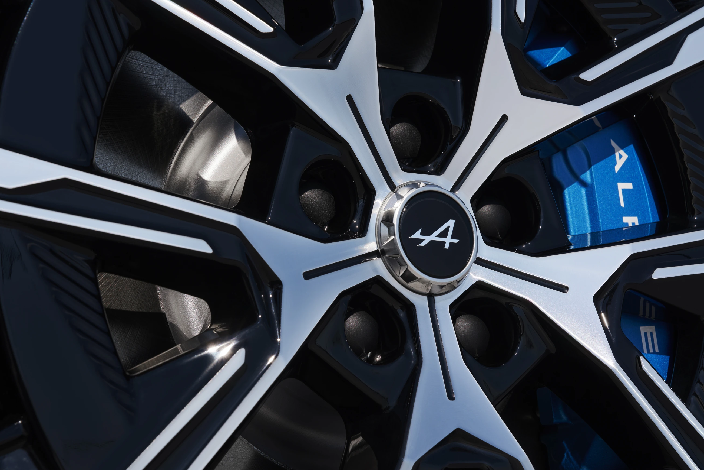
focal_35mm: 68
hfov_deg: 29.6
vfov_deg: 20.0
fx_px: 1330
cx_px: 321
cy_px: 202
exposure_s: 1/500
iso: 200
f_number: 11
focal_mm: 59
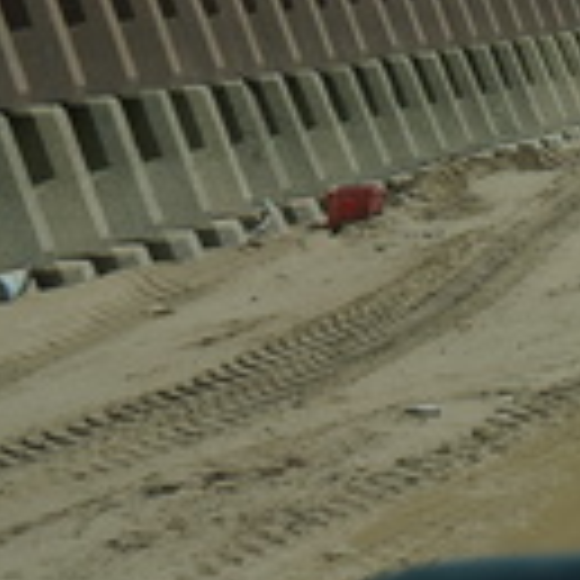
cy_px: -115
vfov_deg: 9.1
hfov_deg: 8.5
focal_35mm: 190
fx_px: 3602
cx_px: 1326
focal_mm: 32
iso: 100
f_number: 9
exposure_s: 1/400
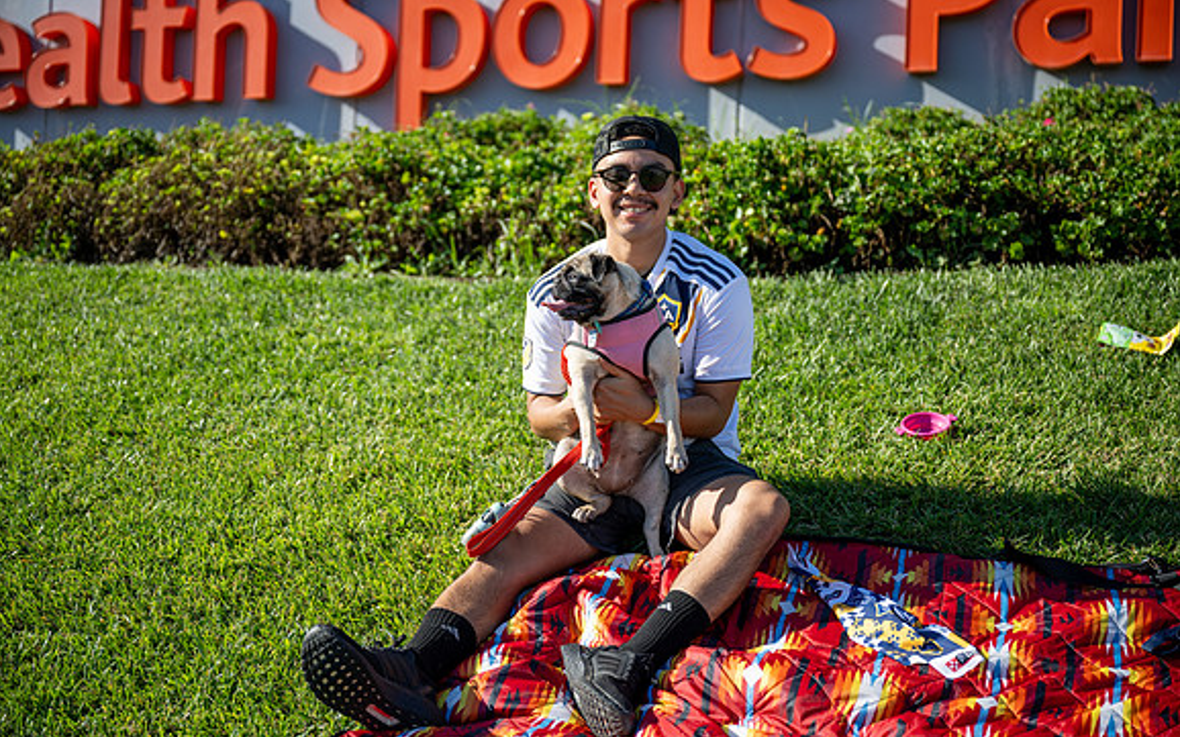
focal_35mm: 44
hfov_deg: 45.3
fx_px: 1415
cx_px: 590
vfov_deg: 29.2
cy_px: 362
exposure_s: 1/1000
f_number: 2.8
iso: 64
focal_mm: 43
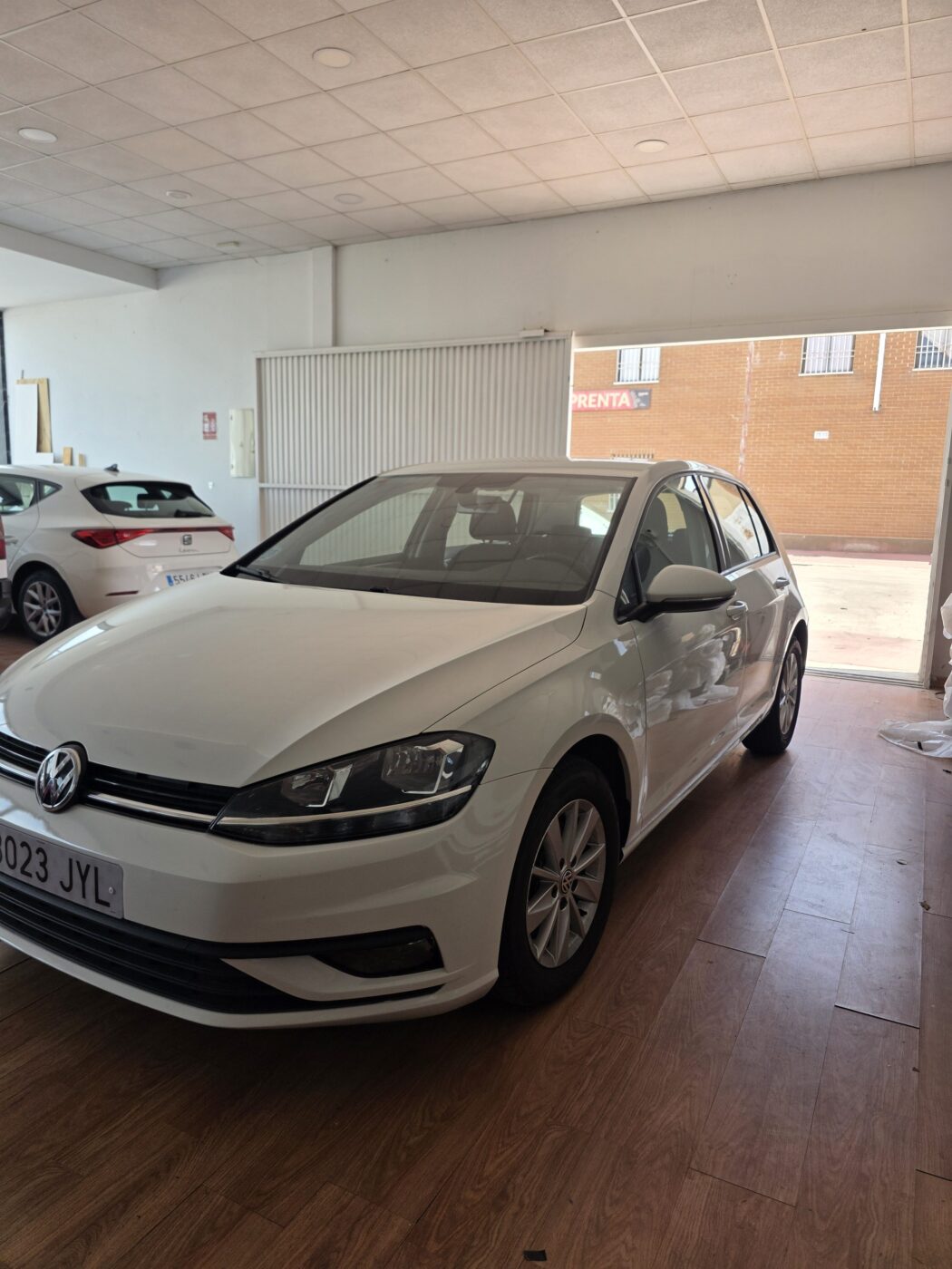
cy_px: 634
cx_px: 476
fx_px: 843
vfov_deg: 73.9
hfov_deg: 58.9
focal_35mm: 23
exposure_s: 1/180
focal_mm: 6.3
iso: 25
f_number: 1.7
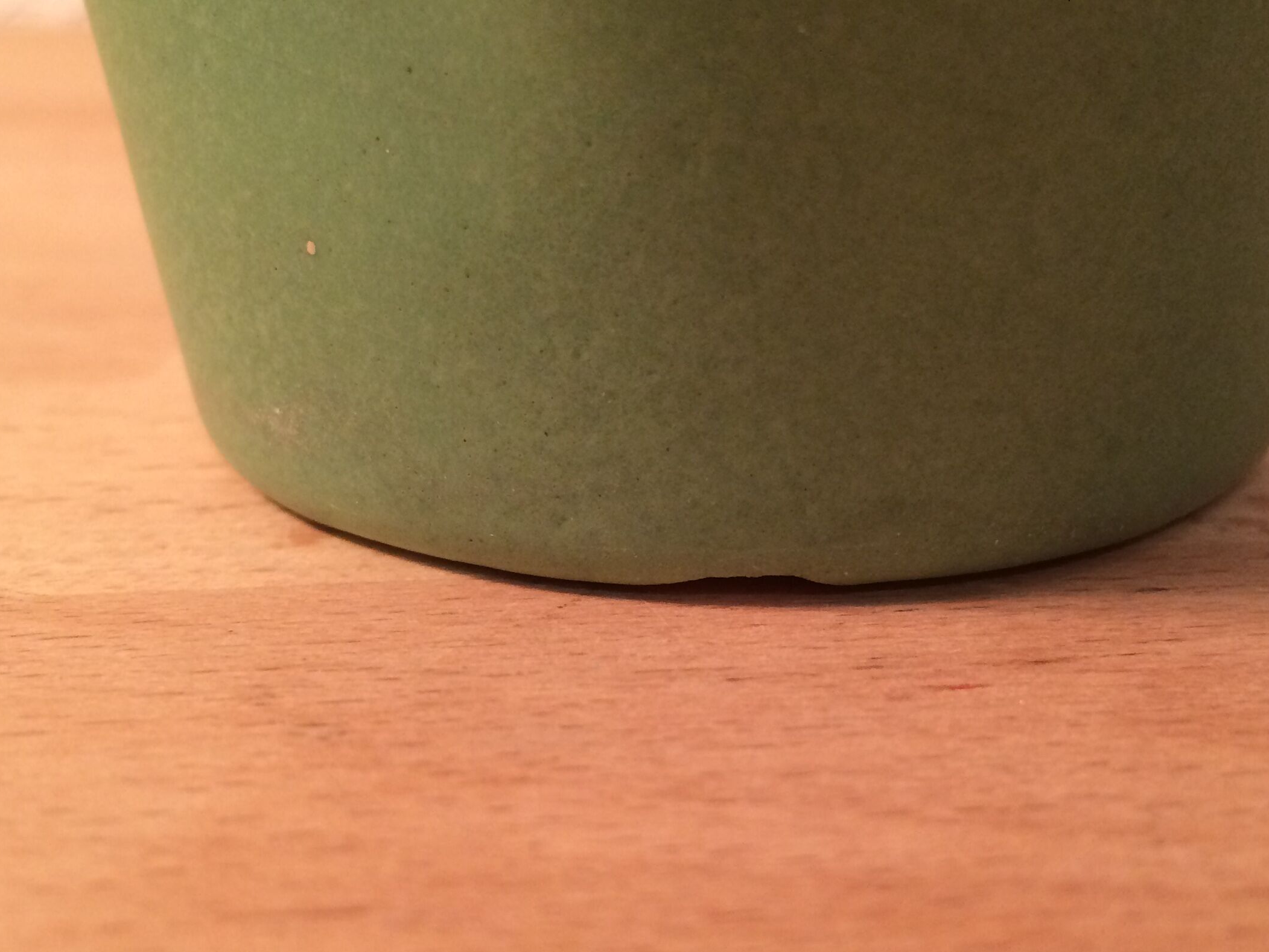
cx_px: 698
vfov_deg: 32.2
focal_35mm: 45
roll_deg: -0.3
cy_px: 536
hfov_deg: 42.0
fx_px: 1650
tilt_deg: -18.0
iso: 80
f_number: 2.2
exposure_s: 1/33
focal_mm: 4.15
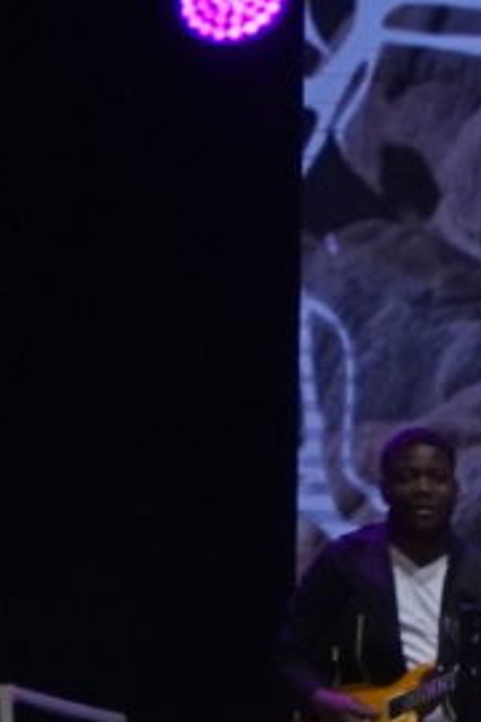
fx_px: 6834
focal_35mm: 341
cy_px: 1875
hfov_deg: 3.8
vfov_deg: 5.8
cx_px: 1804
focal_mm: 24
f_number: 5
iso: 1000
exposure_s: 1/125
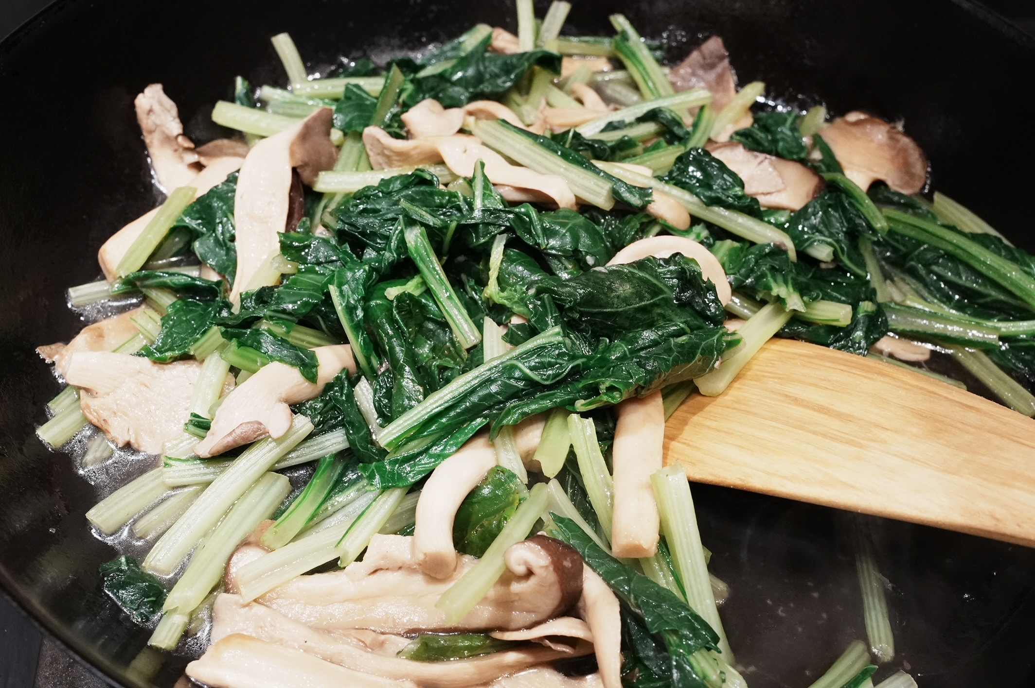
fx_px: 1322
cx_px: 518
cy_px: 344
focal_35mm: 46
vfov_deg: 29.2
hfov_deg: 42.8
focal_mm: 46
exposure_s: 1/50
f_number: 16
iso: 6400
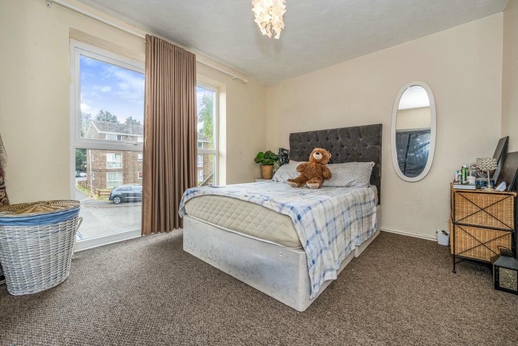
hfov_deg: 104.2
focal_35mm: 14
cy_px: 173
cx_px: 259
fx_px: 201
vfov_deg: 81.2
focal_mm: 14
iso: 400
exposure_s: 1/60
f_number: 11
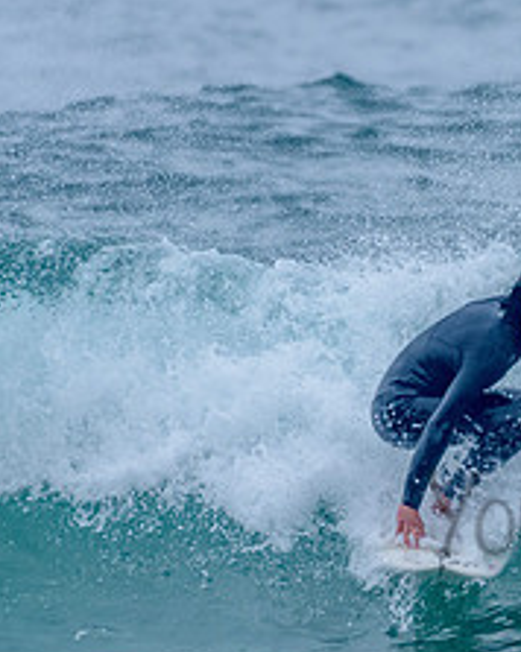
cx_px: 553
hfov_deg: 1.0
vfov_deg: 1.3
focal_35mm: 1533
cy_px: 370
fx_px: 29588
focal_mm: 500
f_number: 5.6
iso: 800
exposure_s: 1/2000
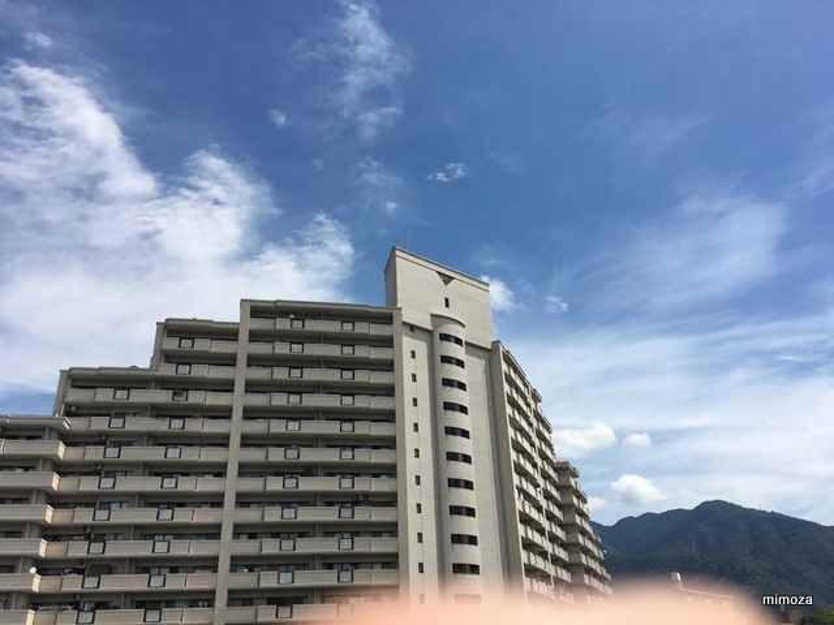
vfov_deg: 48.2
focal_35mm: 29
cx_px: 417
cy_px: 312
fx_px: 699
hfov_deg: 61.7
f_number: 2.2
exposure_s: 1/2959
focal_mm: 4.15
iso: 25
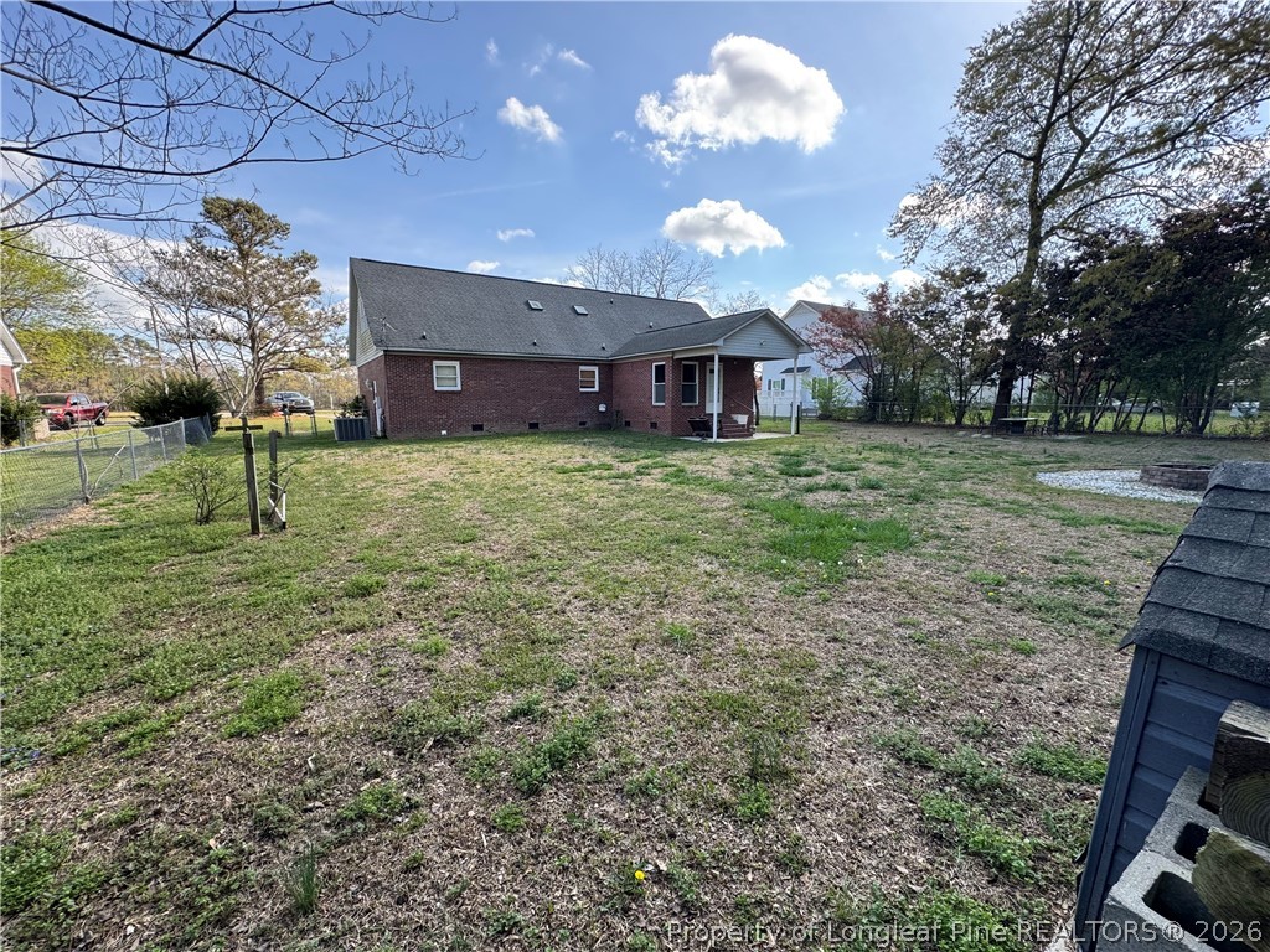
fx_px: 514
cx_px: 635
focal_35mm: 14
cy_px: 476
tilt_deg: -6.6
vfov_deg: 85.7
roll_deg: -0.8
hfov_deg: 102.1
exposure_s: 1/321
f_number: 2.2
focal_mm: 2.22
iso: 40
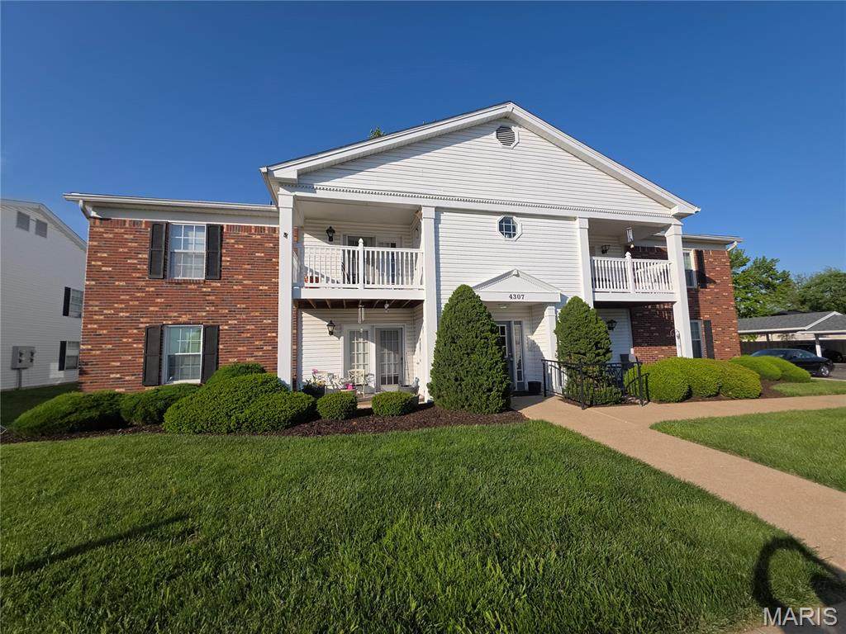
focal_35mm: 13
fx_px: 318
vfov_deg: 89.9
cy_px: 317
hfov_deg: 106.2
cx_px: 423
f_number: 1.9
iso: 20
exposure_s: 1/1225
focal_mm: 2.2
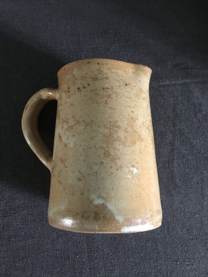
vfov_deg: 61.7
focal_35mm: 29
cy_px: 138
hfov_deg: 48.2
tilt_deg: -82.2
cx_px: 104
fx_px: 232
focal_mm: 4.15
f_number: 2.2
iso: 250
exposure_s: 1/17
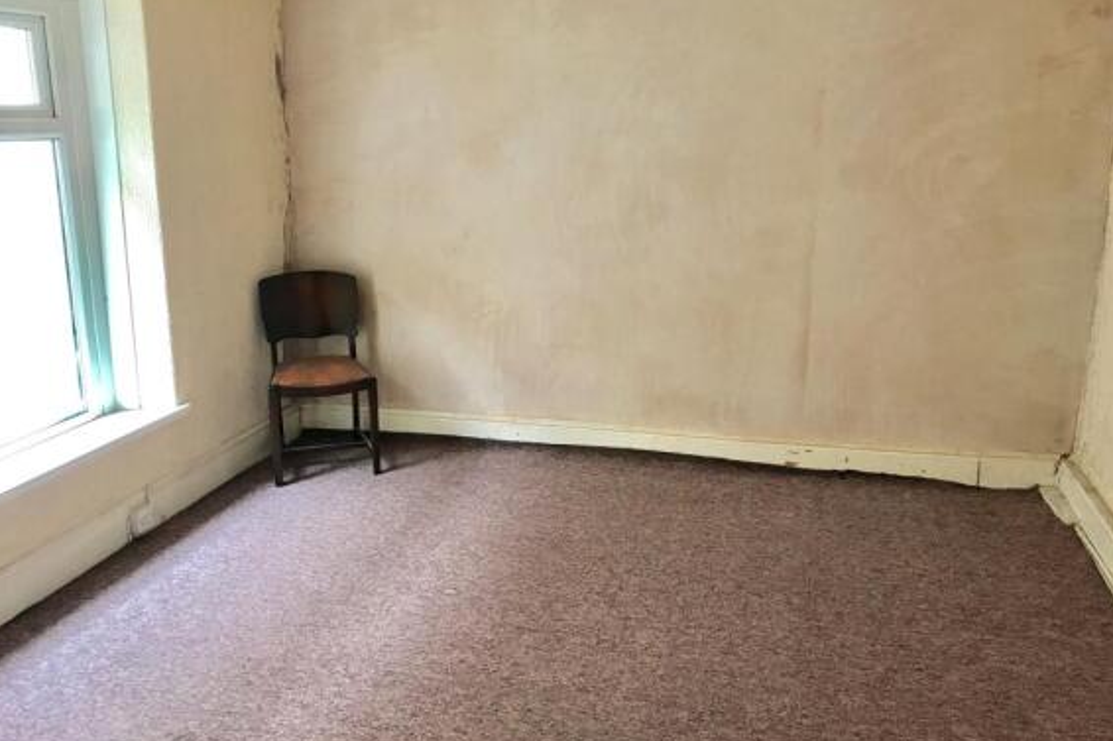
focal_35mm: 30
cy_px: 347
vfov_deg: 43.6
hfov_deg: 61.9
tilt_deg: -14.7
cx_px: 557
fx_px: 927
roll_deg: +0.0
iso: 40
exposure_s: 1/17
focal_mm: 3.99
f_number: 1.8
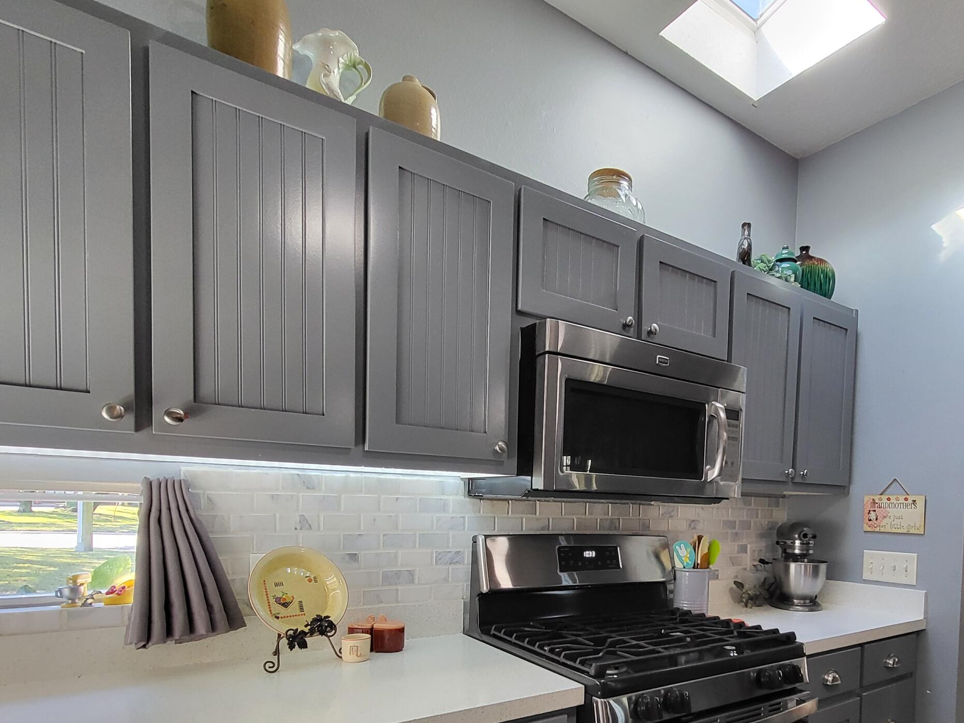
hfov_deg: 77.7
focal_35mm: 21
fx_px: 585
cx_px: 595
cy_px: 528
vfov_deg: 60.5
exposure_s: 1/60
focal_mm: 1.74
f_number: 2.2
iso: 160
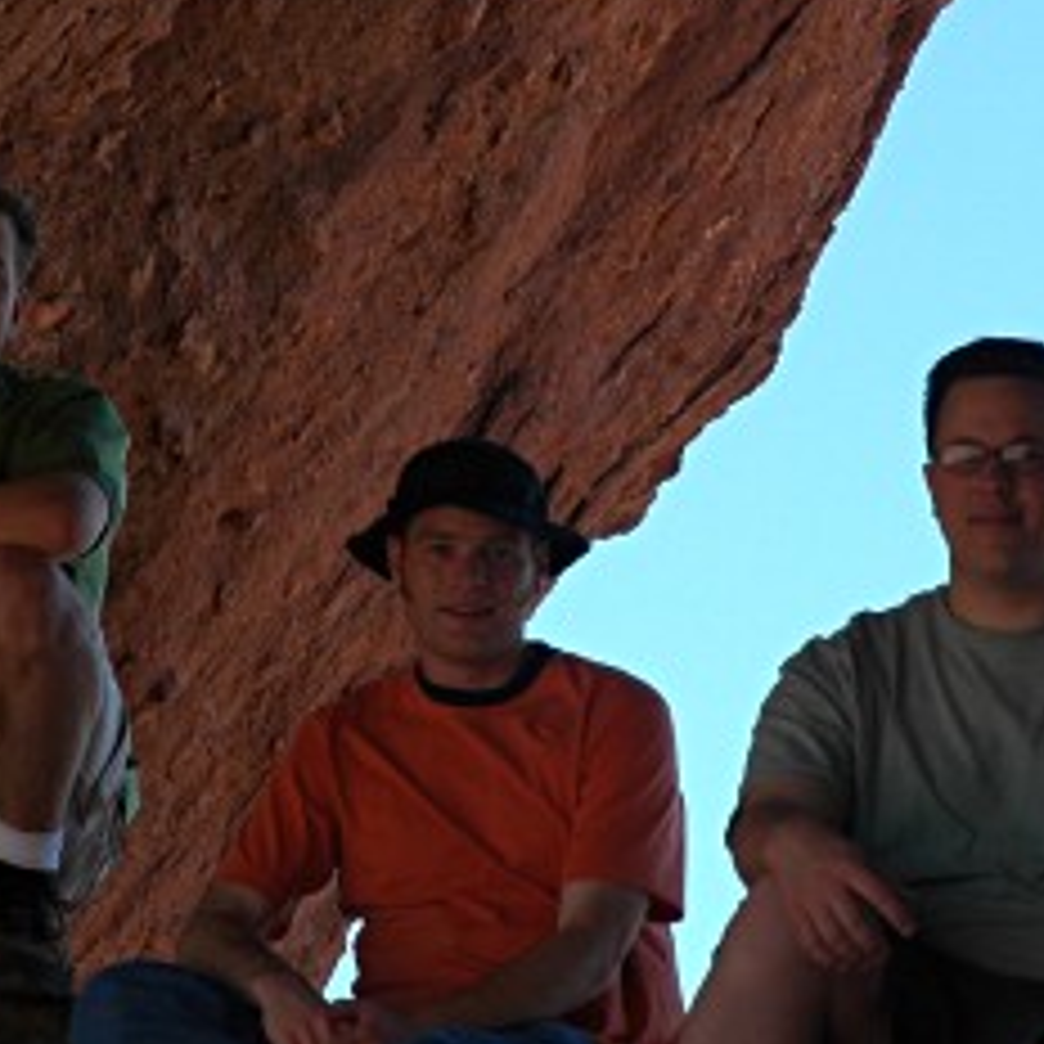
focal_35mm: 246
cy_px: 554
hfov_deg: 7.1
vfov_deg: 7.1
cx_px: 648
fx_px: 8394
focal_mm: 56
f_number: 11
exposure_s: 1/100
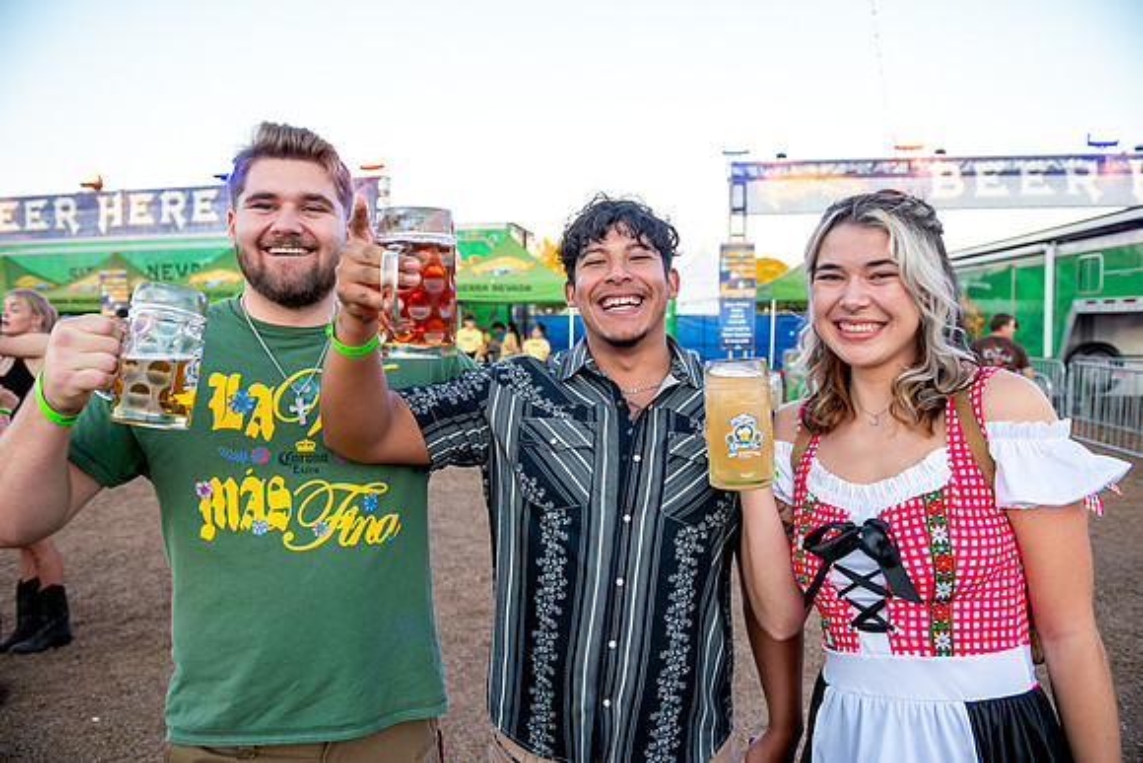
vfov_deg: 53.2
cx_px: 572
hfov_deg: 73.7
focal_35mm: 24
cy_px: 382
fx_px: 762
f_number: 4
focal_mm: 24
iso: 640
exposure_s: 1/400
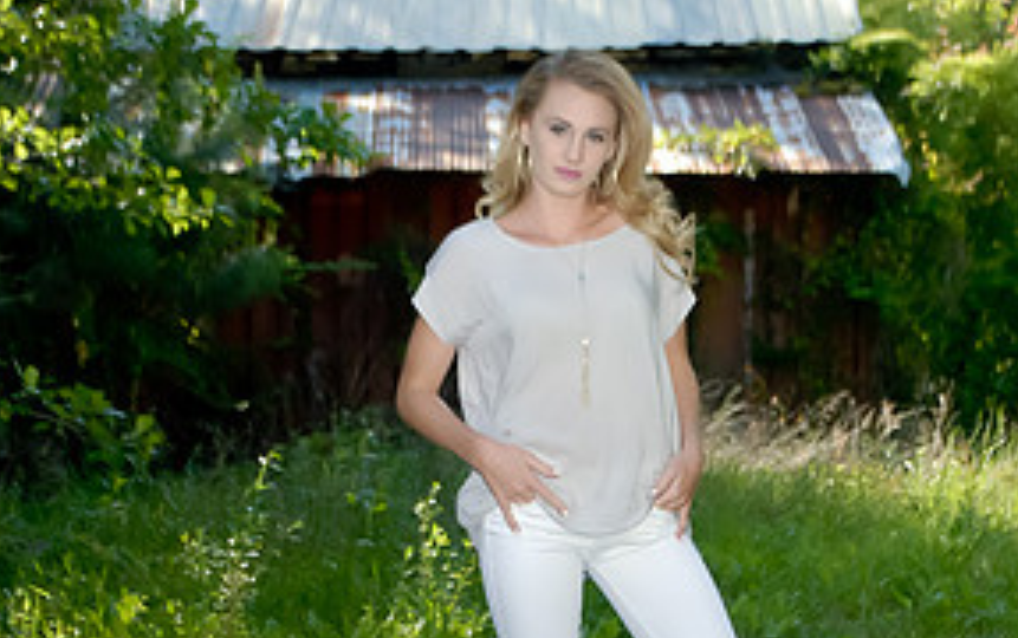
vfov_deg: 12.4
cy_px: 514
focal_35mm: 105
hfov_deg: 19.8
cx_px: 575
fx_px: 2916
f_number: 5
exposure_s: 1/250
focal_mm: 34
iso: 400
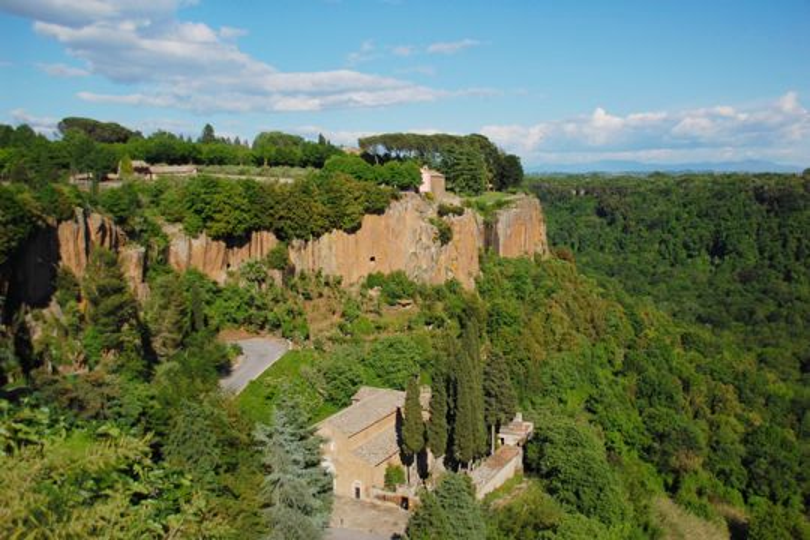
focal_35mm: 38
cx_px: 405
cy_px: 270
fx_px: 844
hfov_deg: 51.3
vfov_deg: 35.5
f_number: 4
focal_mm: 25
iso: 200
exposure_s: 1/3200
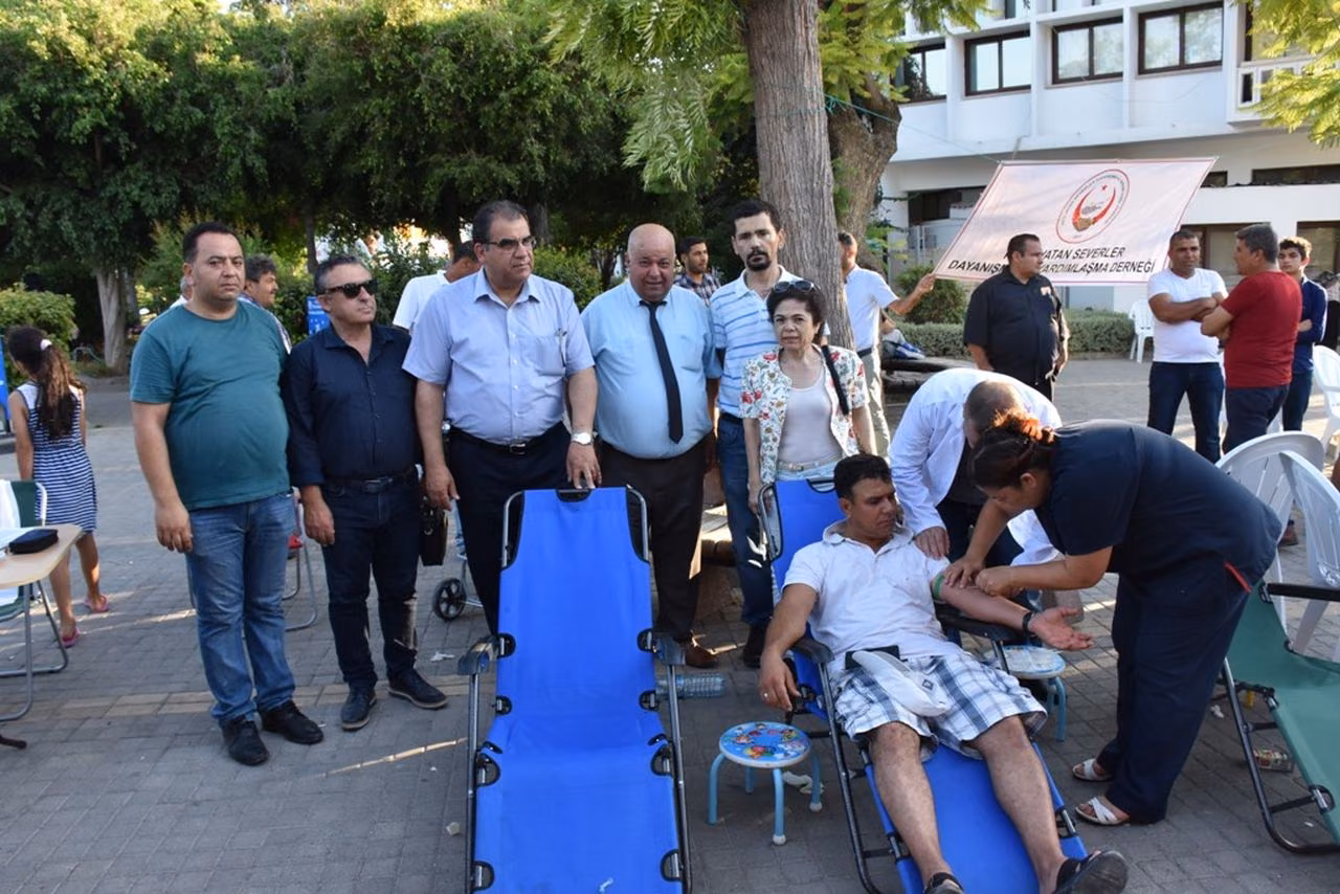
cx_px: 670
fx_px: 1005
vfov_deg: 48.0
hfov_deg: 67.4
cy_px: 447
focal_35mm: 27
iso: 800
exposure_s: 1/250
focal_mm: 18
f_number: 8
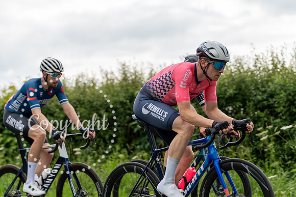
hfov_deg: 19.5
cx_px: 148
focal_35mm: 105
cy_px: 98
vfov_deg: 13.0
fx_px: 863
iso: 160
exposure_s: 1/1000
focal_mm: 105
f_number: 3.2
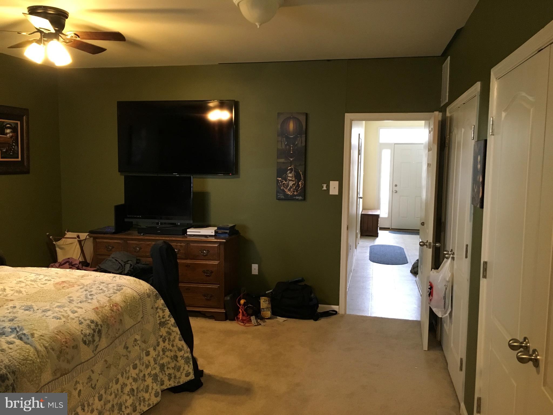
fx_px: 463
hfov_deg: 61.7
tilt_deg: -4.0
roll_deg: +0.3
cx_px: 276
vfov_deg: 48.2
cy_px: 208
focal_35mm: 29
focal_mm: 4.15
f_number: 2.2
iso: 200
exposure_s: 1/20
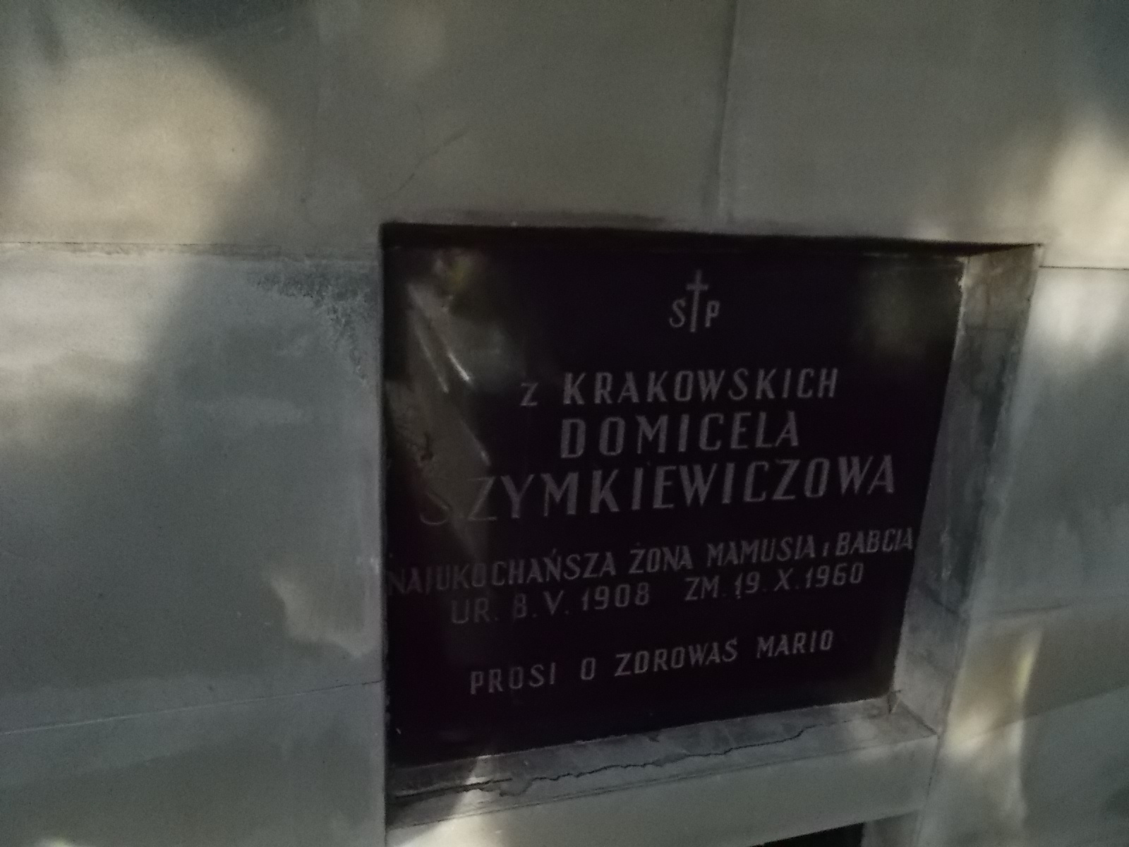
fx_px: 848
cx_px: 564
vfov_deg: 53.1
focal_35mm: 26
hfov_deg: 67.3
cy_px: 424
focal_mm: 4.6
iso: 400
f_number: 8
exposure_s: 1/200
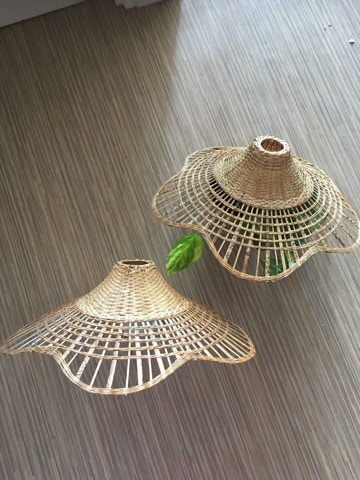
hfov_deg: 48.2
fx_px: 402
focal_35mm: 29
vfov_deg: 61.7
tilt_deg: -79.9
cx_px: 180
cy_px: 240
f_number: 2.2
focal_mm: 4.15
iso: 64
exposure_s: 1/15
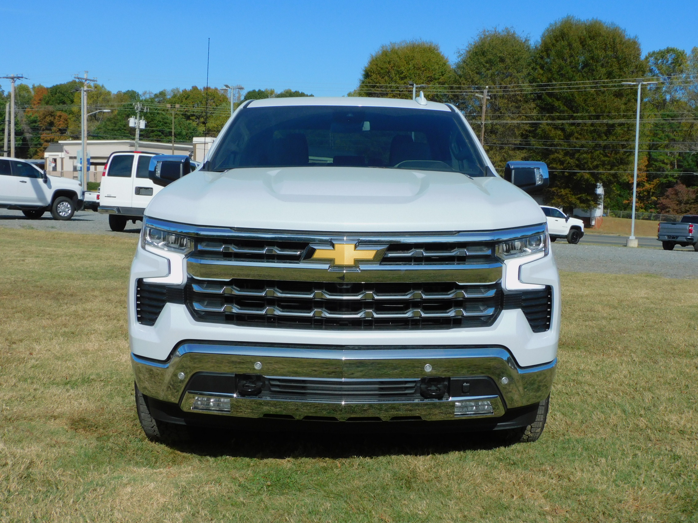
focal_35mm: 40
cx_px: 349
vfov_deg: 36.0
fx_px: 807
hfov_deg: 46.8
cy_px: 262
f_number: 4.2
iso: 125
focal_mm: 7.2
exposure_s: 1/1600
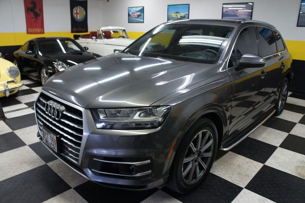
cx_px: 152
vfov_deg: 47.9
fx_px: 229
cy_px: 102
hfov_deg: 67.4
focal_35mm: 27
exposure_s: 1/80
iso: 500
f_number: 3.5
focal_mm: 18
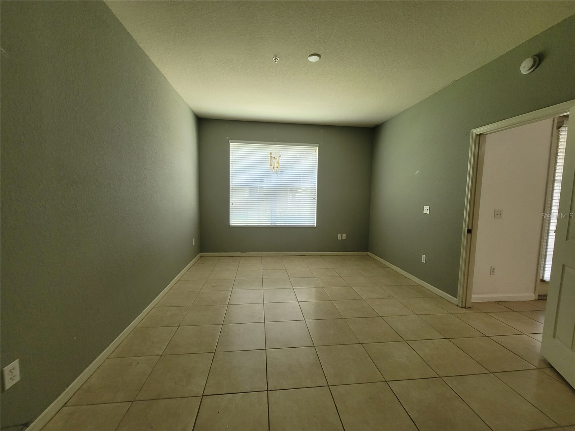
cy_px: 216
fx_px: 216
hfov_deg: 106.2
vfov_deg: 89.9
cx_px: 288
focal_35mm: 13
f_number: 2.2
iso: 160
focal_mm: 2.2
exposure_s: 1/60
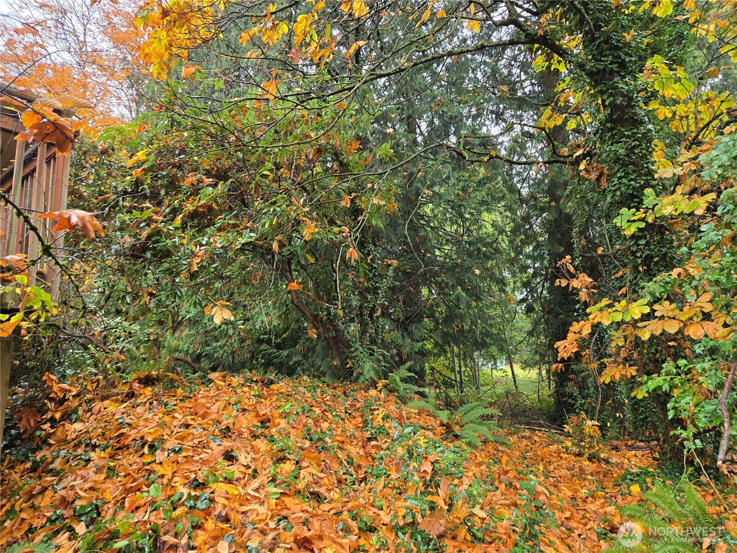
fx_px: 490
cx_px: 368
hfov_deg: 73.9
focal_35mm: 23
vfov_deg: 58.9
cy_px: 276
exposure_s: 1/180
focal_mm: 5.4
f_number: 1.8
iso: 160
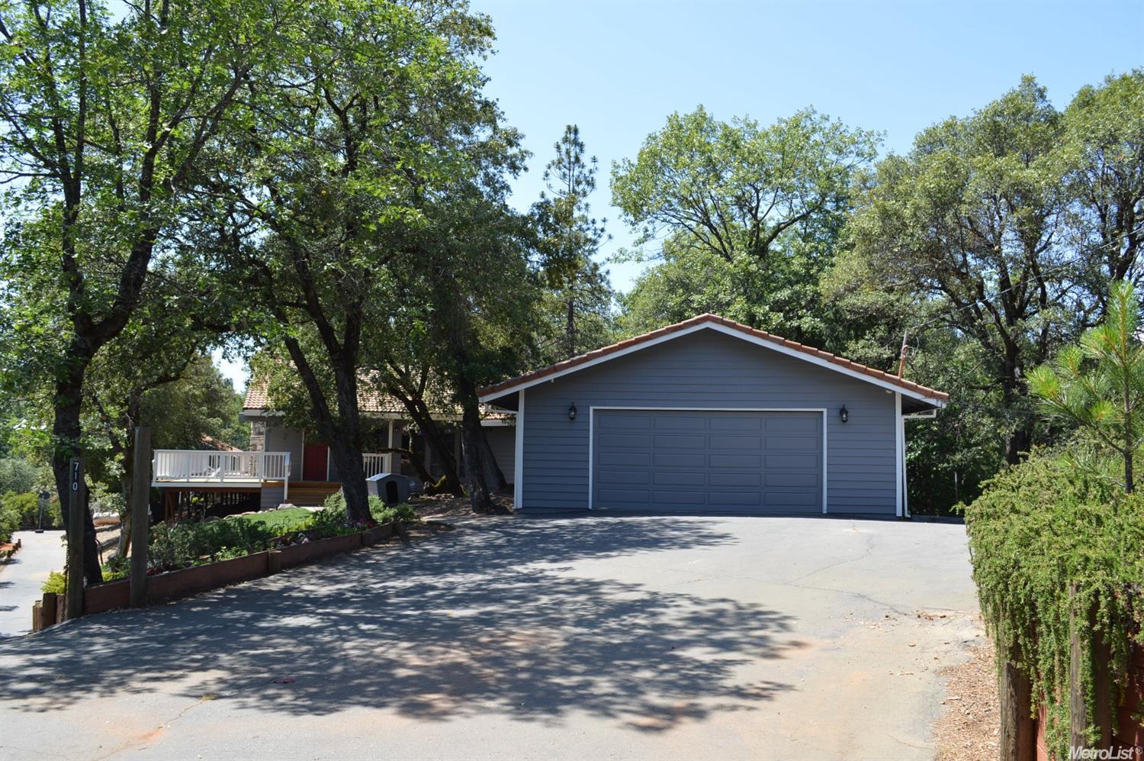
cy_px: 380
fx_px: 952
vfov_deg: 43.5
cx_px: 572
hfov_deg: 62.0
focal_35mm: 30
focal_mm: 20
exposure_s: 1/160
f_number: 6.3
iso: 100
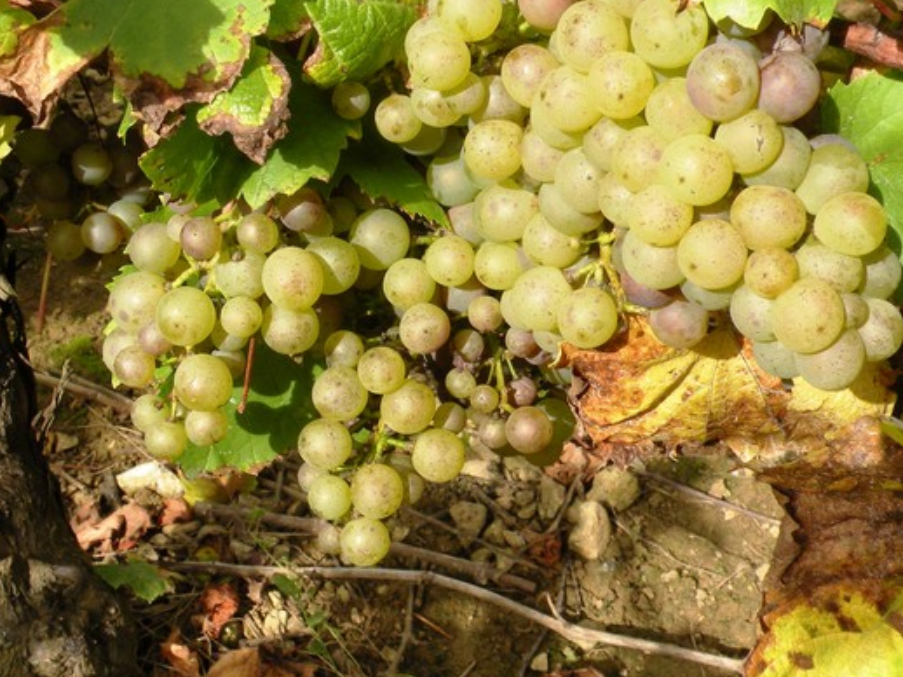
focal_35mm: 51
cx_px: 478
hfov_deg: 37.5
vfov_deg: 28.5
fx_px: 1330
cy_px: 276
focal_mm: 5.8
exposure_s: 1/187
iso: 64
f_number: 6.3
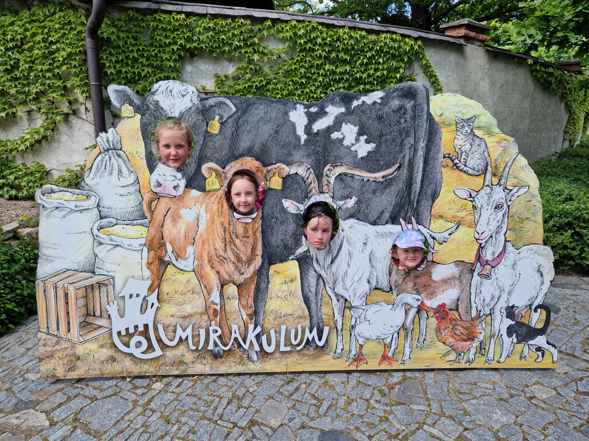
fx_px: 391
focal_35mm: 23
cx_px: 294
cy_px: 220
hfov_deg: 73.9
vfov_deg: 58.9
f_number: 1.8
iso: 50
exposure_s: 1/992
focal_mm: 5.4
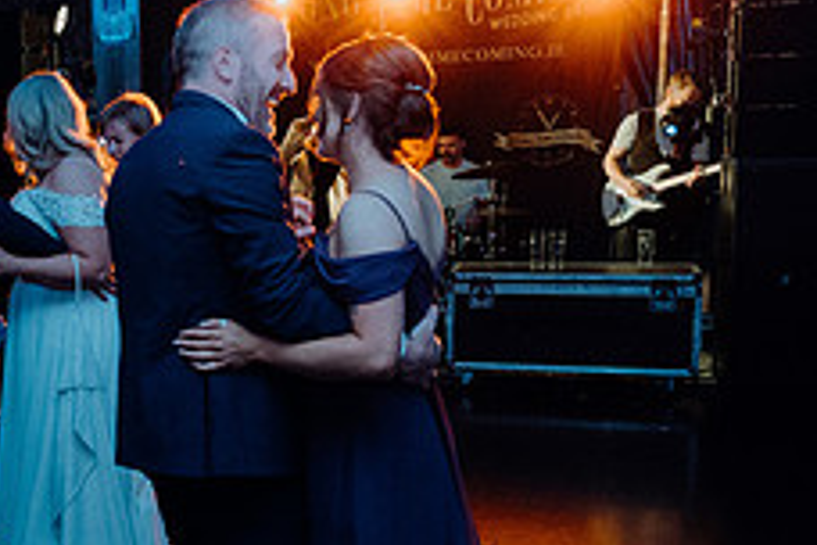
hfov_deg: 29.8
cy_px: 353
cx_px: -64
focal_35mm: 61
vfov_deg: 22.2
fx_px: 1384
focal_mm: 24
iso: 2500
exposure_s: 1/160
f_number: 3.5
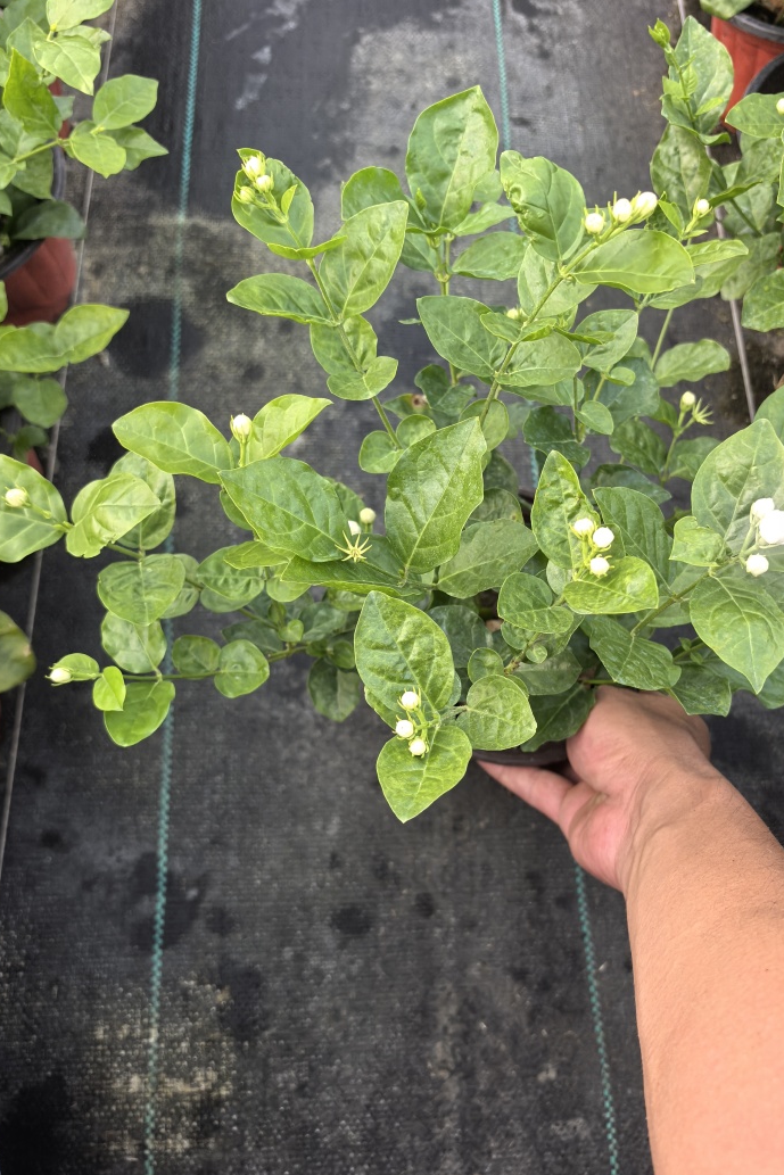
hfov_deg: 44.9
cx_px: 440
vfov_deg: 63.6
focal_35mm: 29
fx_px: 947
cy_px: 598
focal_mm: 6.98
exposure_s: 1/798
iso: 1600
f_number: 2
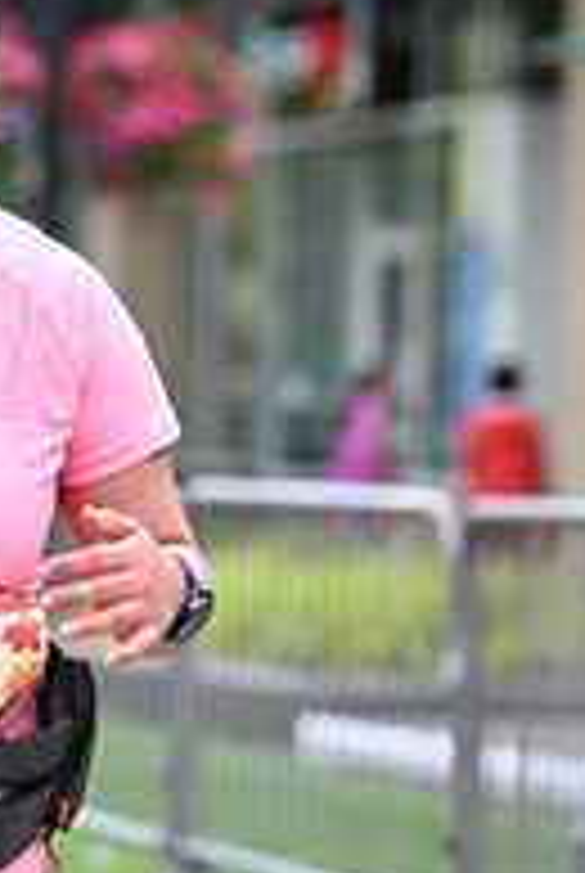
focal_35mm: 249
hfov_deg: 5.5
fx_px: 6047
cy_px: 122
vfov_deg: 8.2
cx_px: 70
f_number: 2.8
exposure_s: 1/1600
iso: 640
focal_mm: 88
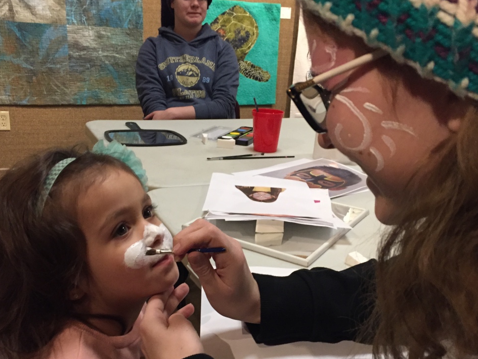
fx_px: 497
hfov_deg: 51.4
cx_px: 243
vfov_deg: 39.5
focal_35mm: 36
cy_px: 212
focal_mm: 4.15
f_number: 2.2
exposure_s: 1/30
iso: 200
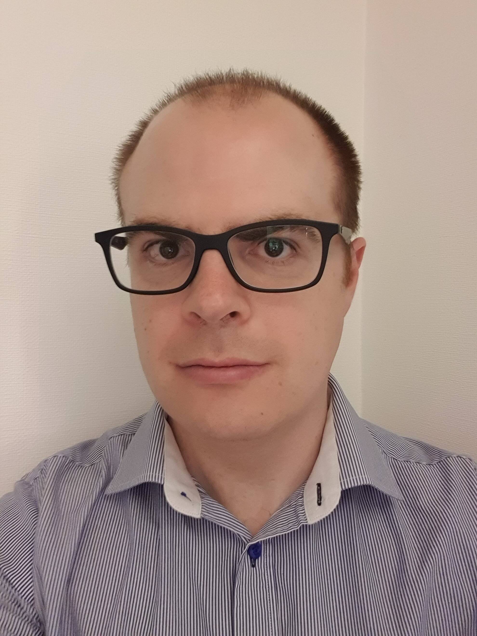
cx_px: 238
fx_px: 570
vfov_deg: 58.4
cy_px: 318
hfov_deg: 45.4
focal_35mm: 31
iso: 500
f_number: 1.7
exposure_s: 1/25
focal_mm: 2.92
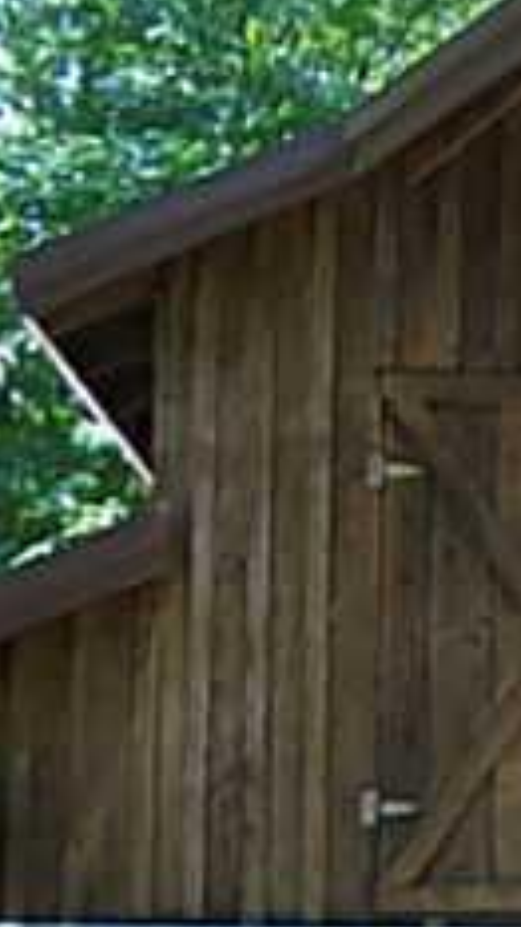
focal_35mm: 142
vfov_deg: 14.8
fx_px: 3489
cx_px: 563
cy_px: 981
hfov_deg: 8.5
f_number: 2.8
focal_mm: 6.3
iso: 80
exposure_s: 1/60
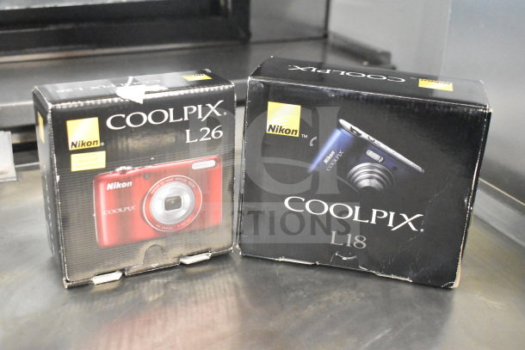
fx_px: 678
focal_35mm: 46
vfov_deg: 29.0
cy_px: 175
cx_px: 262
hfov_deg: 42.3
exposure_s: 1/50
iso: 14400
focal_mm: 31
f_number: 4.2
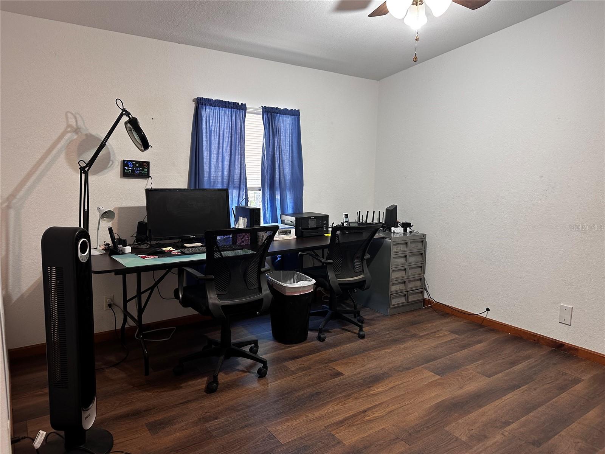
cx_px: 302
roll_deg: -1.0
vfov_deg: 56.8
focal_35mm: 24
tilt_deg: -8.1
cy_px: 227
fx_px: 419
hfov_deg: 71.6
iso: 125
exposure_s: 1/60
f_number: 1.78
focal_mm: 6.86
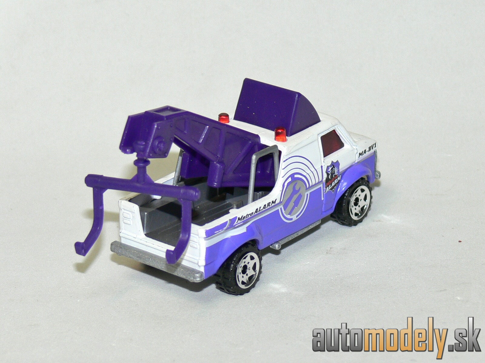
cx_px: 242
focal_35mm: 143
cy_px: 182
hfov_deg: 13.8
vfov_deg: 10.4
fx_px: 2004
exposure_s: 1/30
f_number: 3.2
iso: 100
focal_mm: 19.1
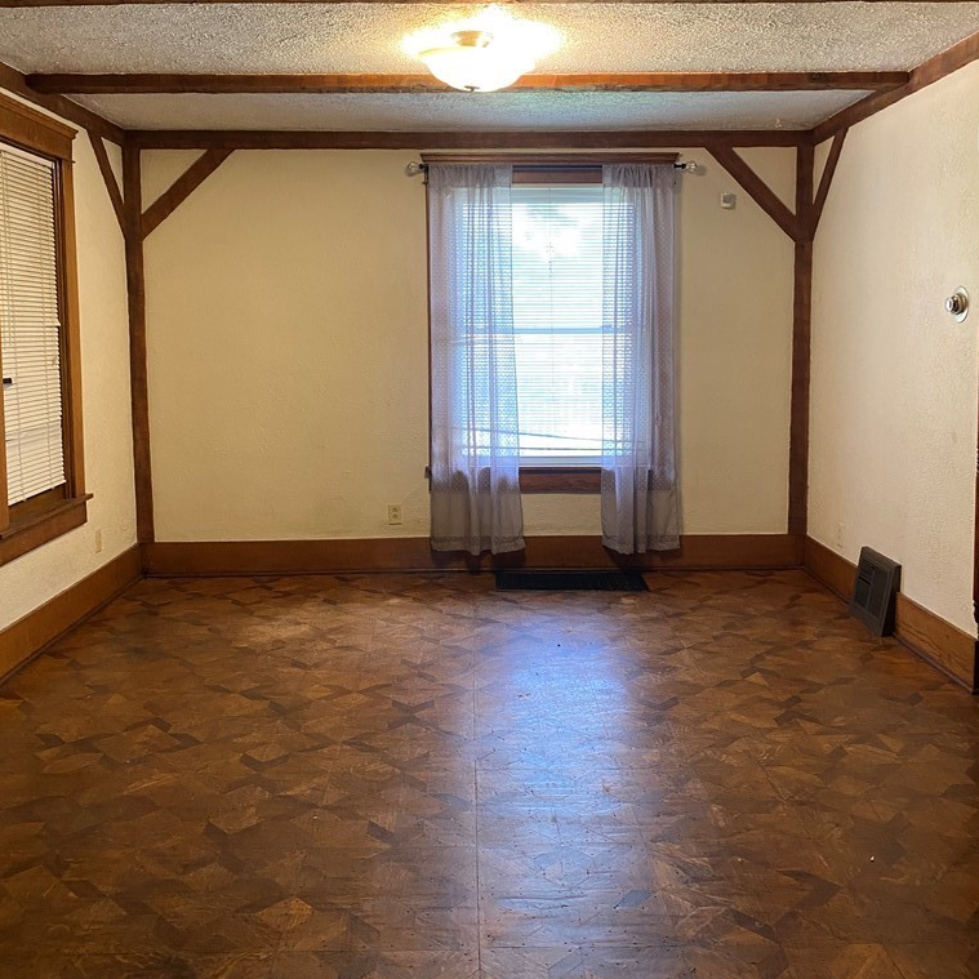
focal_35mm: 31
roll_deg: -0.1
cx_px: 494
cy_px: 399
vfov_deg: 52.2
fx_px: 992
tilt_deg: -3.6
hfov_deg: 52.5
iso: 320
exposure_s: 1/60
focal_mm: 4.25
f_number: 1.8
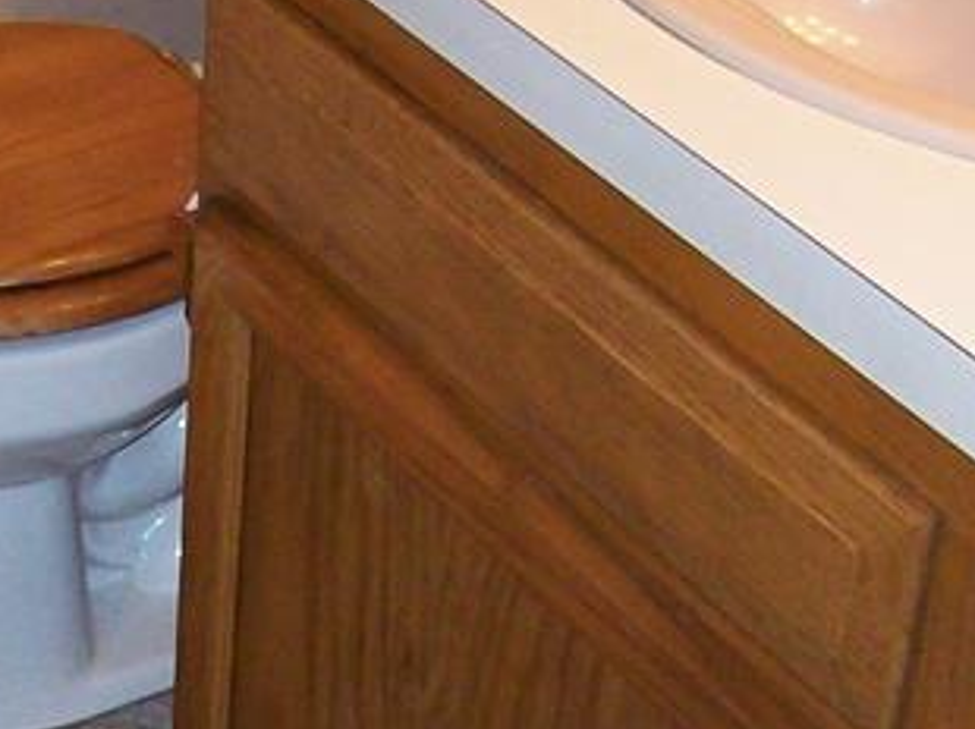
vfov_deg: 12.4
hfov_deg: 16.3
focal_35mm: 119
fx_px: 3349
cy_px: 632
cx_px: 22
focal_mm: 6
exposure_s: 1/64
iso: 200
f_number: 2.7
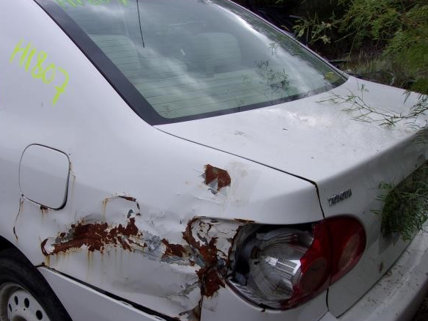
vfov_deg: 38.6
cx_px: 171
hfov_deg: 49.8
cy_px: 186
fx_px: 457
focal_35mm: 37
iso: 80
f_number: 10.4
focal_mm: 4.9
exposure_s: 1/75
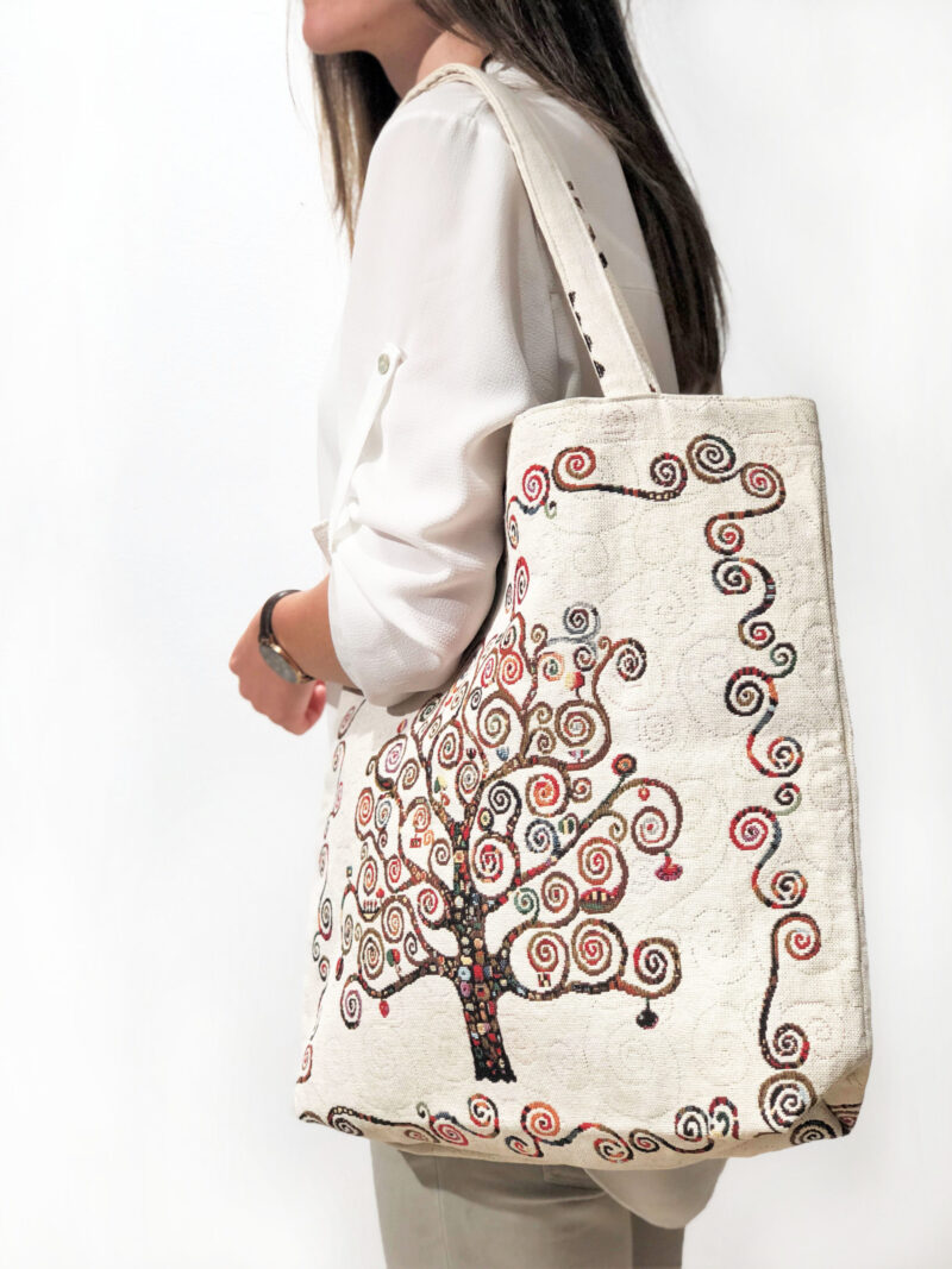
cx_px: 476
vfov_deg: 33.8
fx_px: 2091
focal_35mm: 57
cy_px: 634
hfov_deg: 25.7
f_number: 2.8
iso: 32
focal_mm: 6.6
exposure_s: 1/33
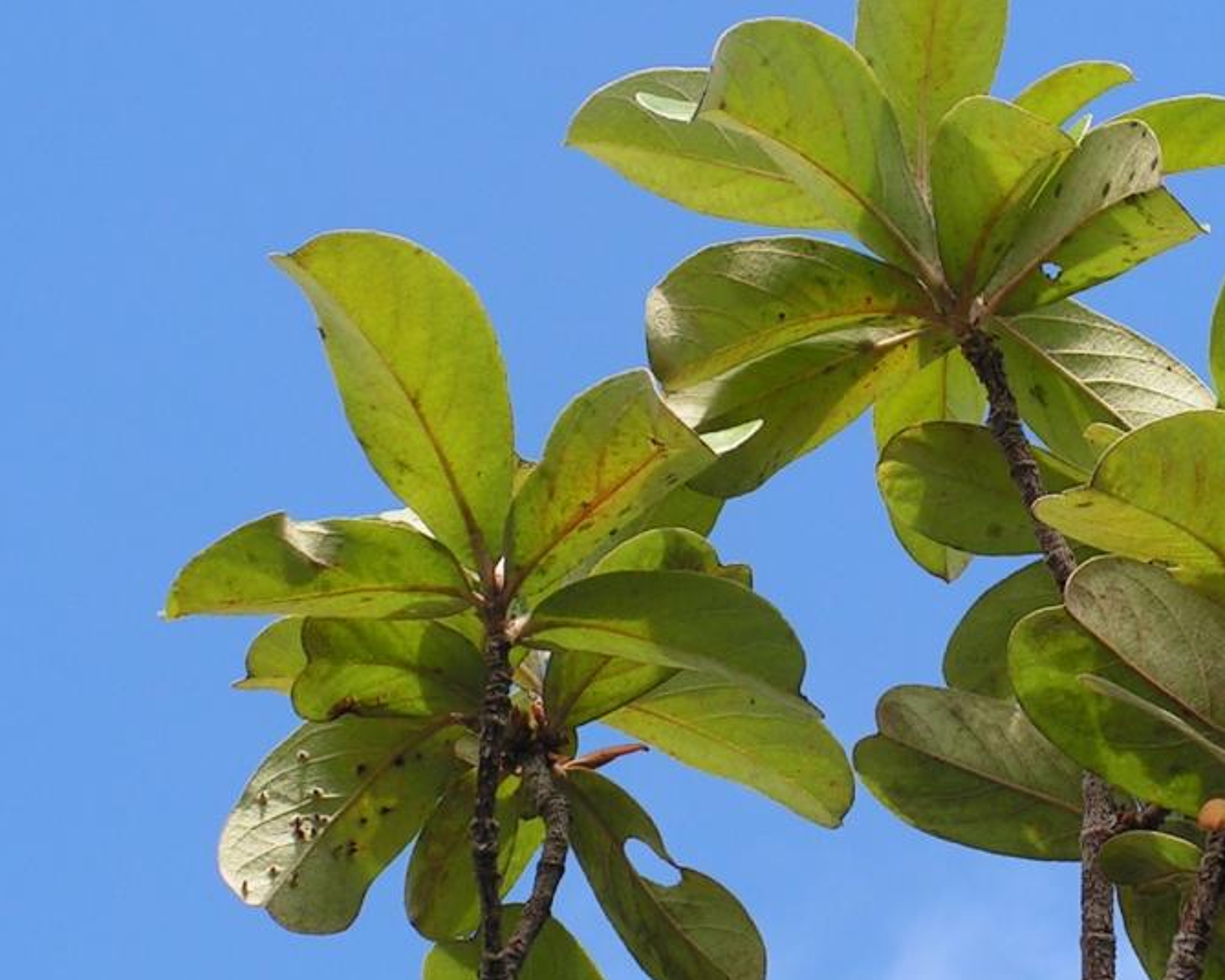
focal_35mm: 155
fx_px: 5619
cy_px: 637
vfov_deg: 10.0
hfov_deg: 12.4
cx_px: 873
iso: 64
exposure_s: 1/250
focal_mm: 13.9
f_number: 4.8
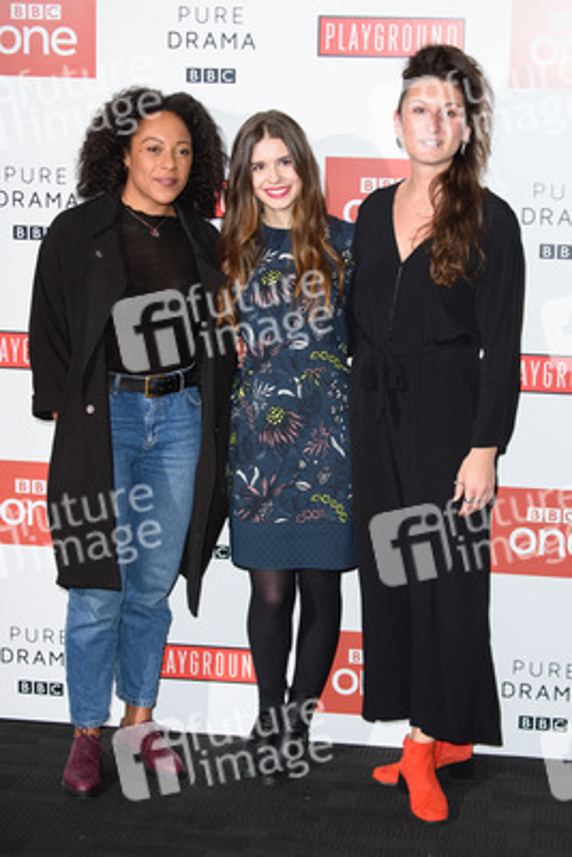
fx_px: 1905
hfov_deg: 17.1
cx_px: 286
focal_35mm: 80
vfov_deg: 25.4
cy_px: 428
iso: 1000
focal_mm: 80
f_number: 5.6
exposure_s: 1/250
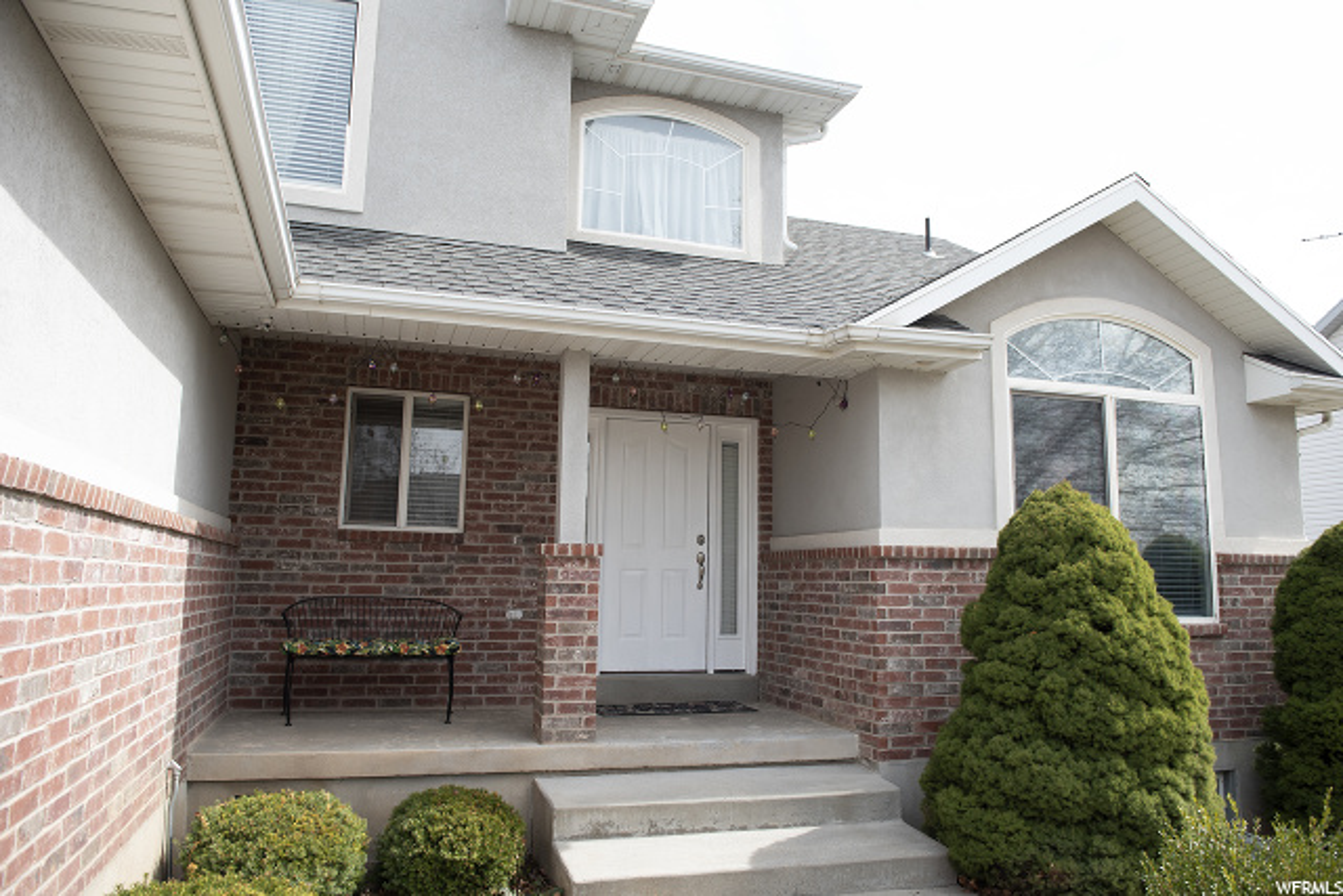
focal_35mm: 24
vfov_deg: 53.2
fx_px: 895
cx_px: 672
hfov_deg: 73.7
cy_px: 448
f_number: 4
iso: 200
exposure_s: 1/640
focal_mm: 24
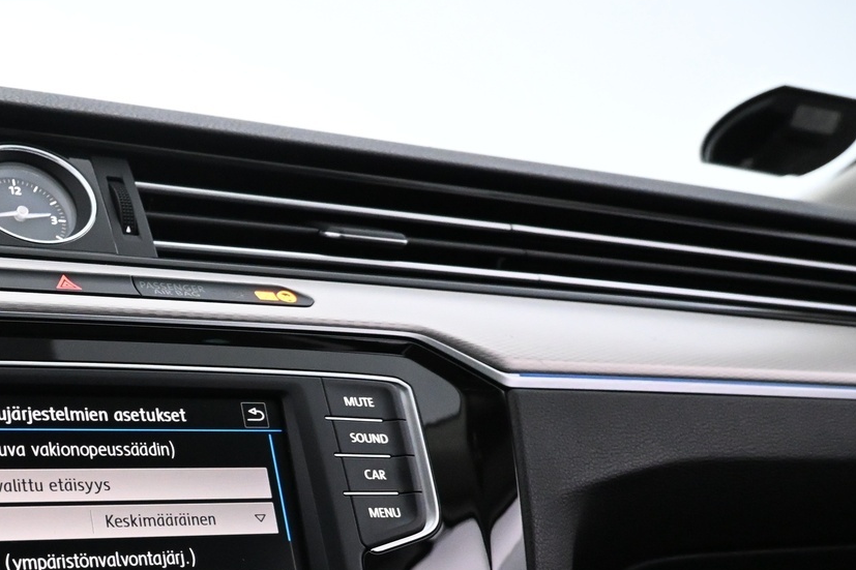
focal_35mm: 47
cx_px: 26
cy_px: 514
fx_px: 1117
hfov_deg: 37.9
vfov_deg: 27.6
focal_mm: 16
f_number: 4
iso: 4000
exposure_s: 1/60
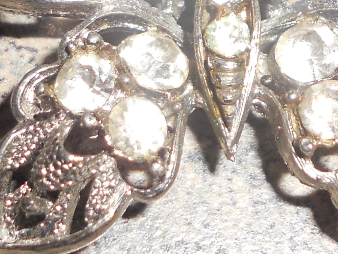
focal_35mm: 128
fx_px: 1250
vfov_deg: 11.4
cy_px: -41
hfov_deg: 15.4
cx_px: 234
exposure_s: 1/25
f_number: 8.8
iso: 80
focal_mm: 5.8
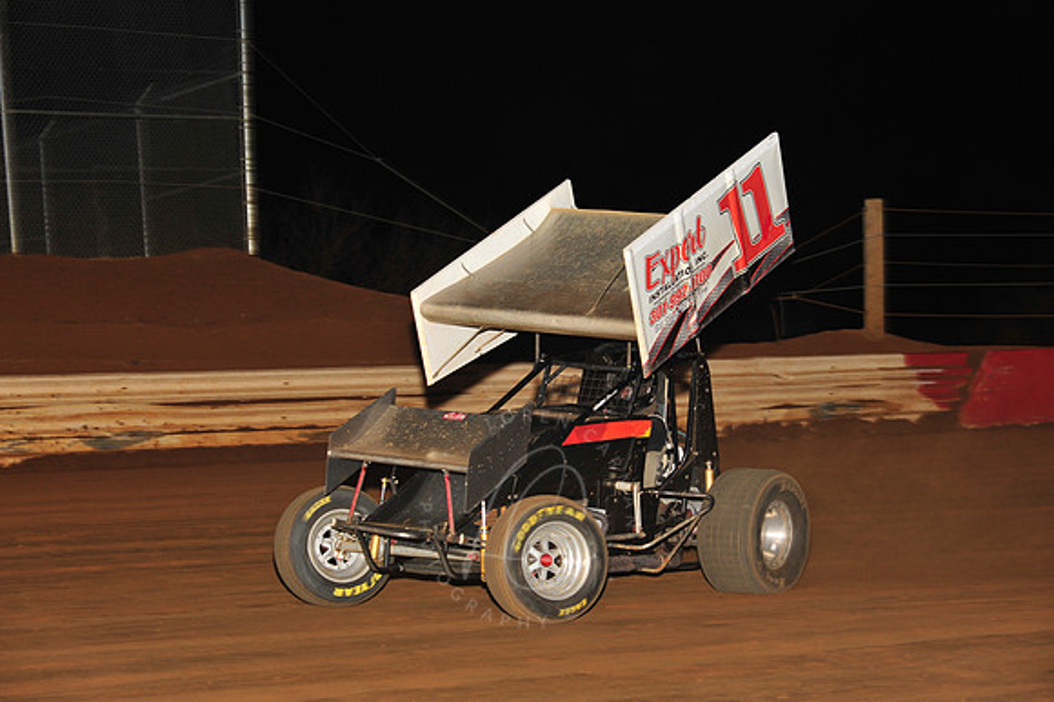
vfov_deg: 13.0
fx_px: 3072
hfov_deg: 19.5
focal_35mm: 105
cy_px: 351
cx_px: 527
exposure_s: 1/250
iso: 800
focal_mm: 105
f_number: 6.3
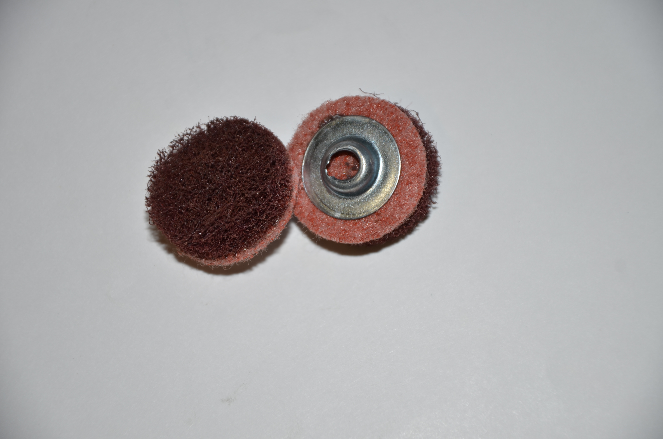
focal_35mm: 158
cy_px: 220
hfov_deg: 13.1
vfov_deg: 8.7
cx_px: 332
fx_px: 2895
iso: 100
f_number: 5.6
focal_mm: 105
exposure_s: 1/60
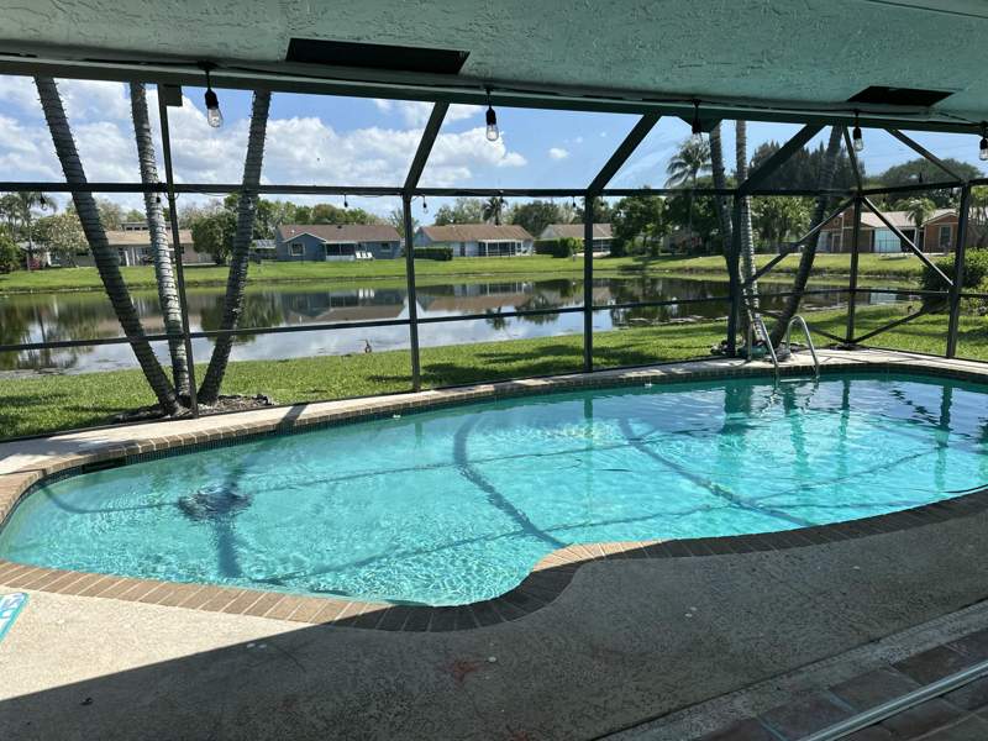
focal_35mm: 24
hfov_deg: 71.6
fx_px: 685
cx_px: 494
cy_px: 370
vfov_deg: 56.8
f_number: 1.78
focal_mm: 6.86
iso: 80
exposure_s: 1/2882
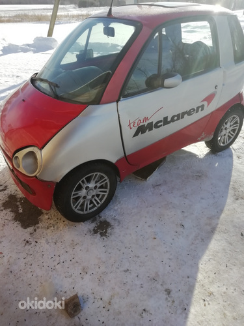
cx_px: 122
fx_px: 244
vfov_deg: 67.3
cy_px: 163
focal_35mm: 26
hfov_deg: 53.1
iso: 50
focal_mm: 3.46
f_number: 2.2
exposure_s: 1/953
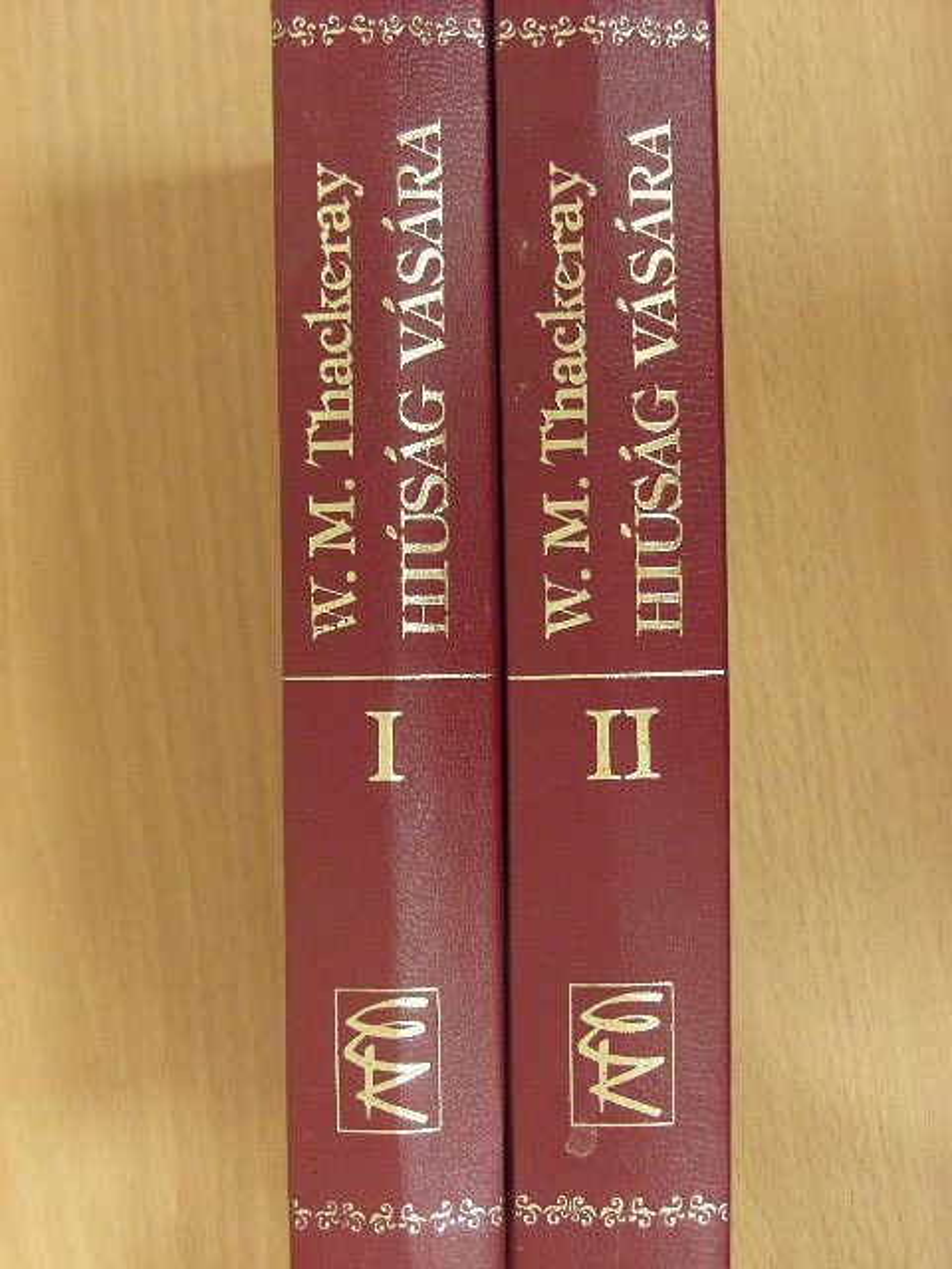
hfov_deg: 27.5
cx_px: 476
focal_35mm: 53
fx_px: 1943
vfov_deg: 36.2
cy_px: 634
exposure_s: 1/8
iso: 250
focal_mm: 8.8
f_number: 3.5
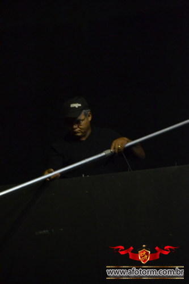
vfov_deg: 10.2
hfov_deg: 6.8
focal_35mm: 202
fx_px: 1596
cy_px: 142
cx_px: 94
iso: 3200
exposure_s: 1/25
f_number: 5.6
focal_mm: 135
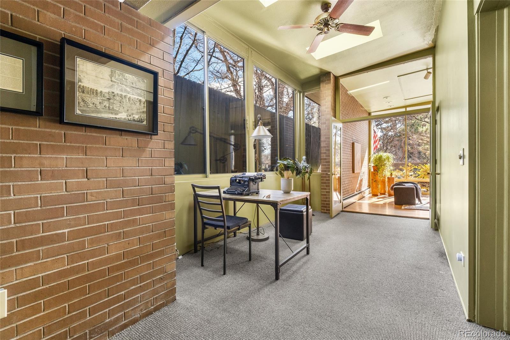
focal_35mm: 16
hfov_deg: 95.0
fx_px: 234
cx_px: 255
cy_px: 170
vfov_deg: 72.0
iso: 400
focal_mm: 16.5
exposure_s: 1/8
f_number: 8
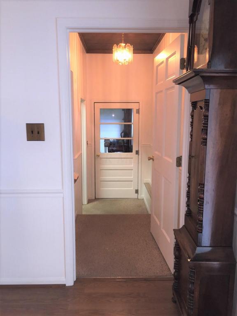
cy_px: 158
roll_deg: -0.3
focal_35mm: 29
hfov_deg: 48.2
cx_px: 118
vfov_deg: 61.7
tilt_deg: -9.2
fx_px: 265
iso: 40
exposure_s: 1/30
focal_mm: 4.15
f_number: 2.2
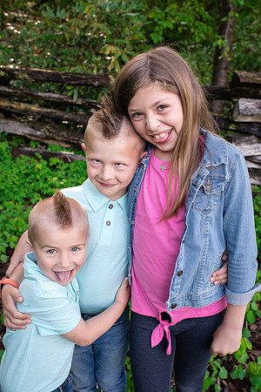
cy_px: 196
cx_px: 130
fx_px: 381
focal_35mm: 35
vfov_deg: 54.4
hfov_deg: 37.9
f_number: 5.6
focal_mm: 35
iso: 800
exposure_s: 1/200
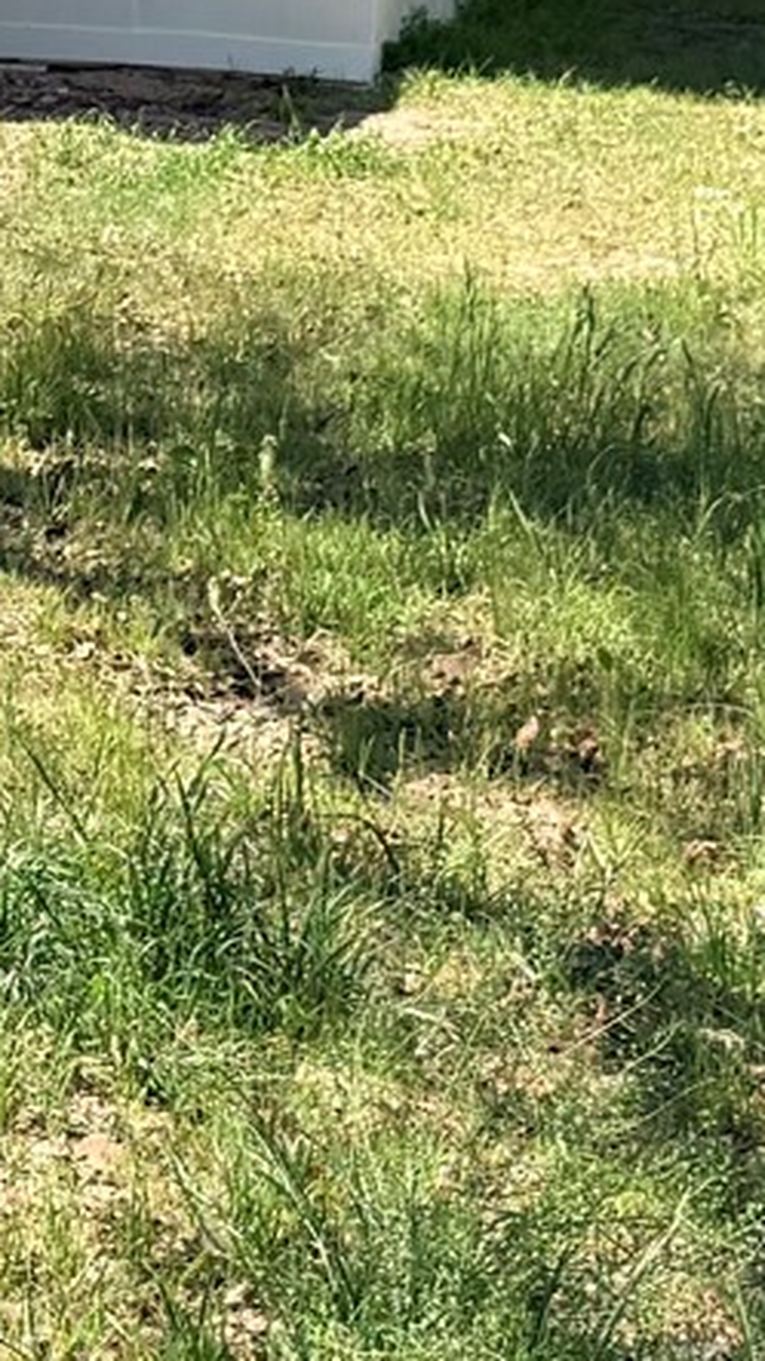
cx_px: -780
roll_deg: -1.1
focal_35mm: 121
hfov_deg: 9.4
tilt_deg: -2.5
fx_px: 4366
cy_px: -15
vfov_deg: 17.3
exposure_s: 1/1901
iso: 80
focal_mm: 6.76
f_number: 1.78
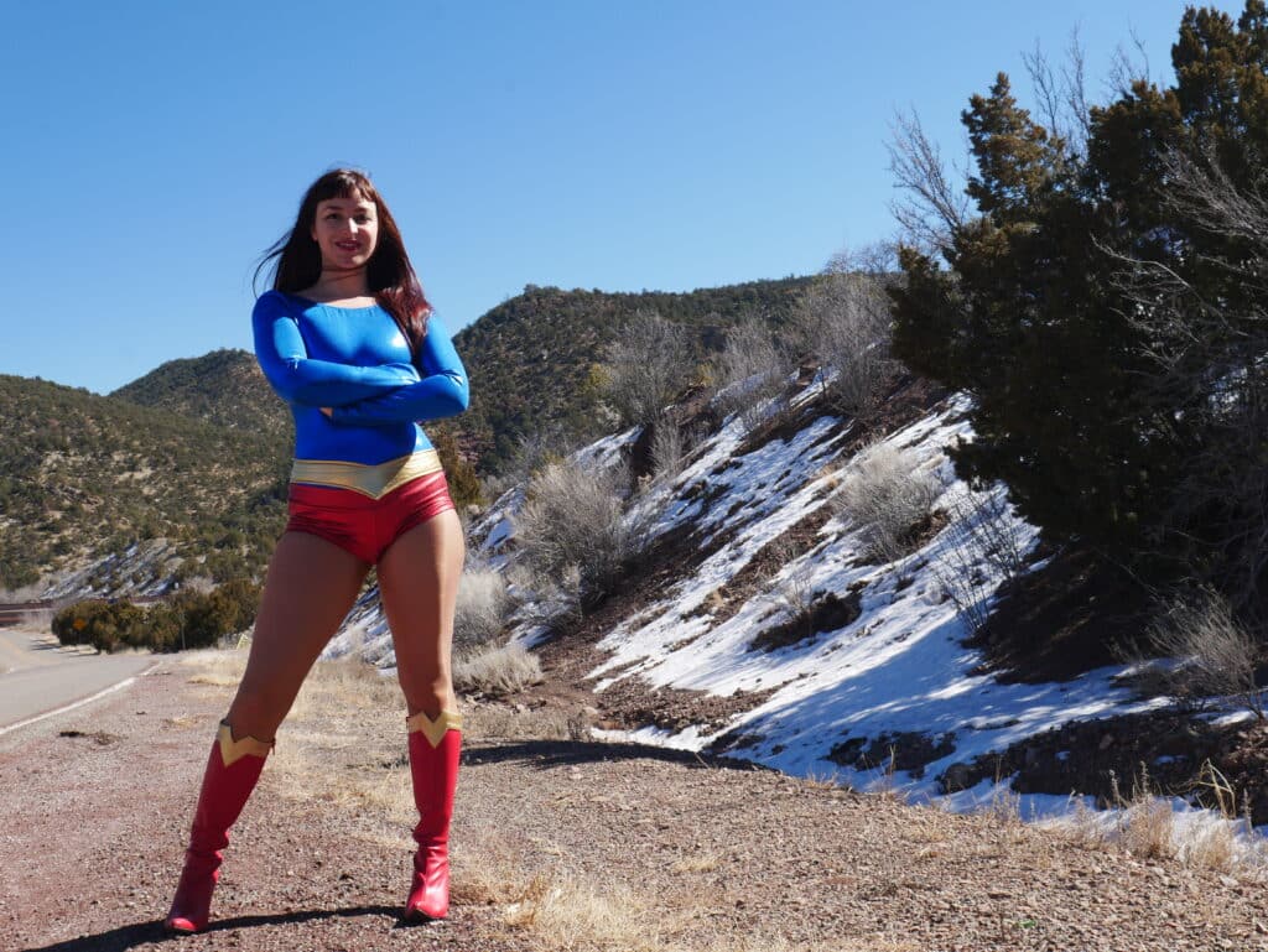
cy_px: 476
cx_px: 634
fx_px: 1393
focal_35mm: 38
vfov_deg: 37.8
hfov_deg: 49.0
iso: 200
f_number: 8
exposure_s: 1/400
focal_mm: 19
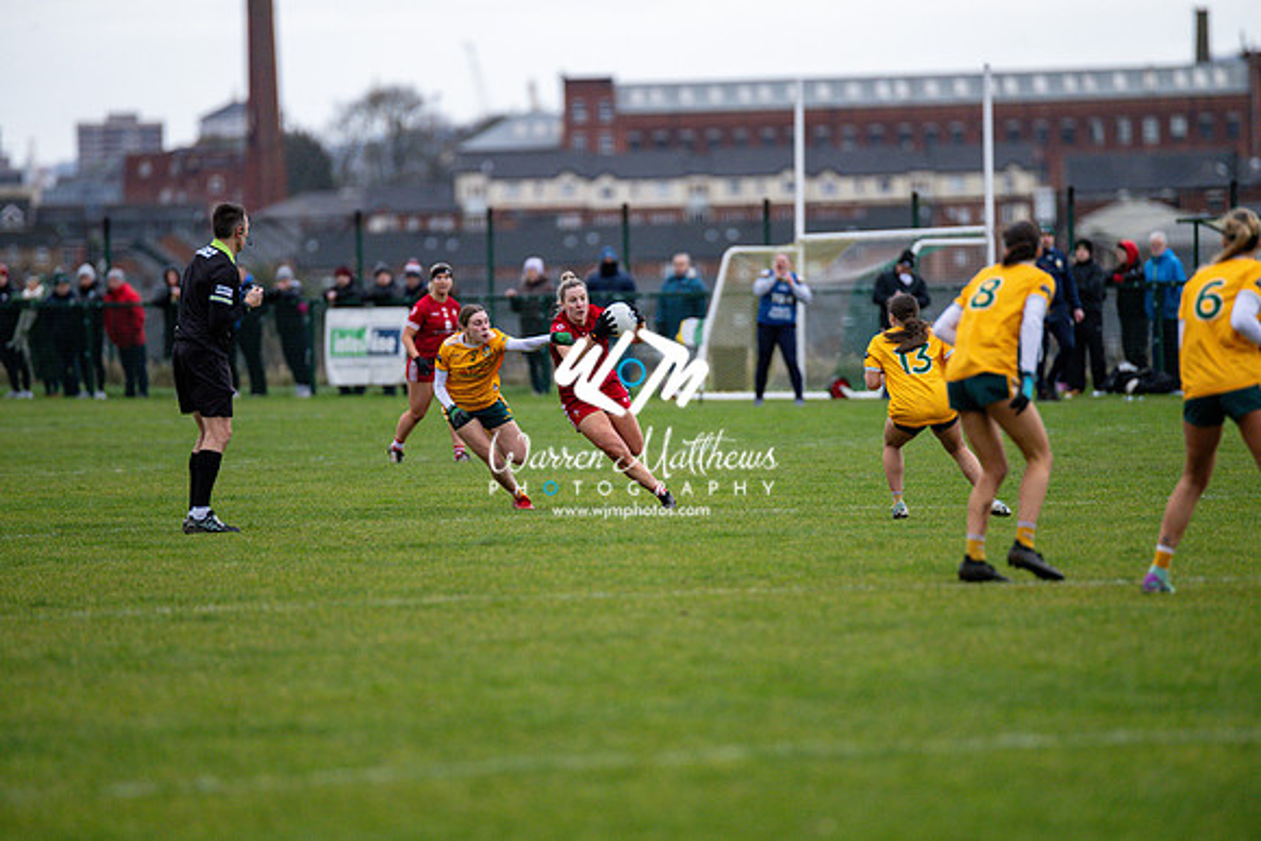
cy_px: 420
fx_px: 10510
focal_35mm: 300
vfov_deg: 4.6
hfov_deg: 6.9
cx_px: 630
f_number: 2.8
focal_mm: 300
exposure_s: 1/1000
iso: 4000
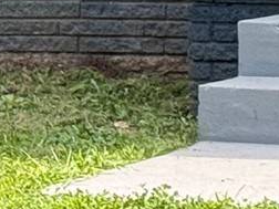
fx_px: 2950
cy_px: -442
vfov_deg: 3.9
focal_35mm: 366
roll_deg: +0.2
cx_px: 443
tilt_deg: +5.1
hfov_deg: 5.4
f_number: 1.78
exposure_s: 1/1000
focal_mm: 6.76
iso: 100
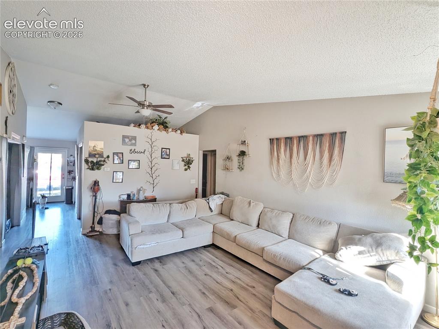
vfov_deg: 78.1
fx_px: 203
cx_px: 220
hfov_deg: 94.5
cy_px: 164
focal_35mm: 16
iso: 61
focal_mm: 2.22
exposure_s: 1/39.7
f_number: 2.2
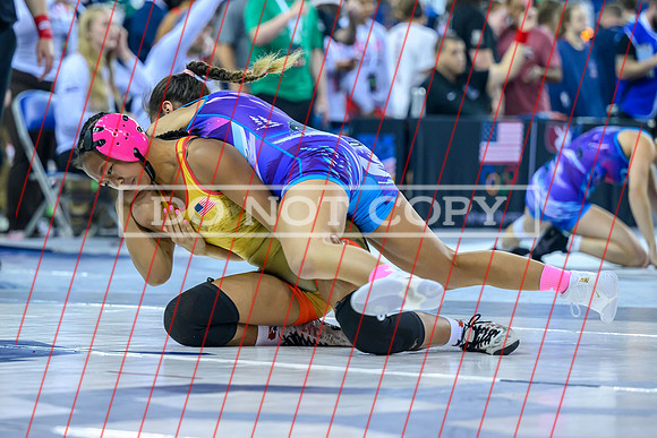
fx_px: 3462
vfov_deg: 7.2
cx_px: 234
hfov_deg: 10.8
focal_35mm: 190
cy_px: 164
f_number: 2.8
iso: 3200
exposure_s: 1/800
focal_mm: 125
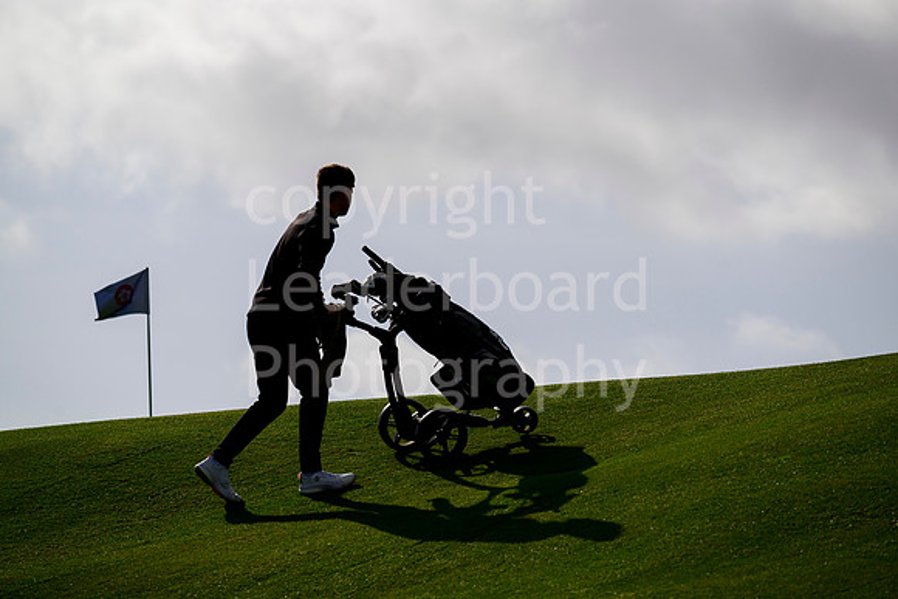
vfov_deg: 6.2
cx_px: 449
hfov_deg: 9.4
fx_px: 5489
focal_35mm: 220
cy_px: 300
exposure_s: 1/5000
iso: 250
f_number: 6.3
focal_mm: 220
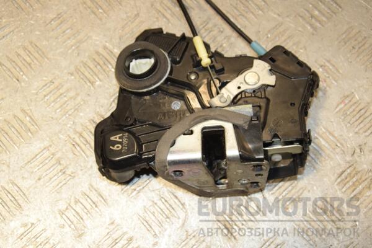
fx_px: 620
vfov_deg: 22.6
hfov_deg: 33.4
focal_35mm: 60
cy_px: 124
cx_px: 186
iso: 800
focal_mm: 40
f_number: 7.1
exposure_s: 1/200
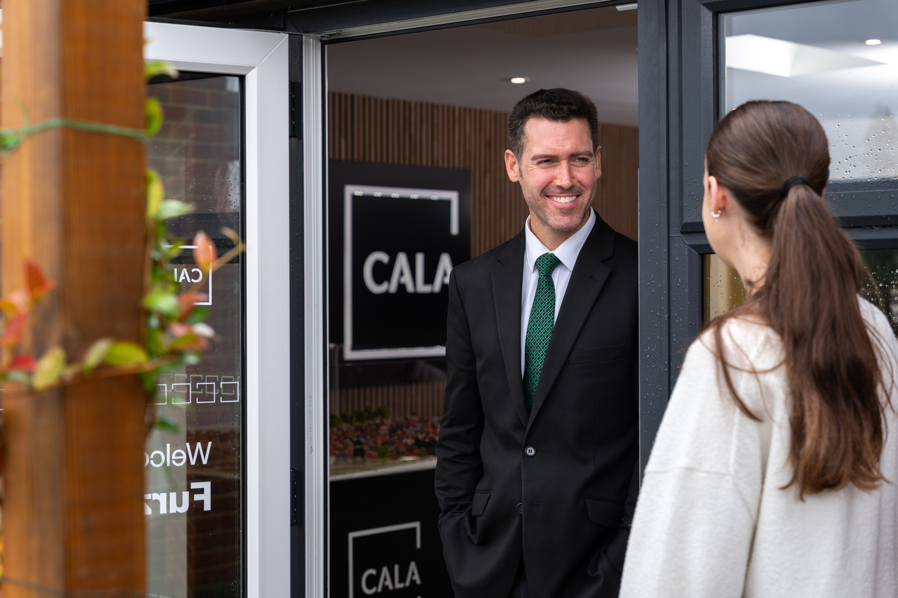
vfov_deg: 19.4
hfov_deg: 28.9
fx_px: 1745
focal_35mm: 70
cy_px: 299
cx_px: 449
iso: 100
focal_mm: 70
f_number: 4.5
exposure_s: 1/60
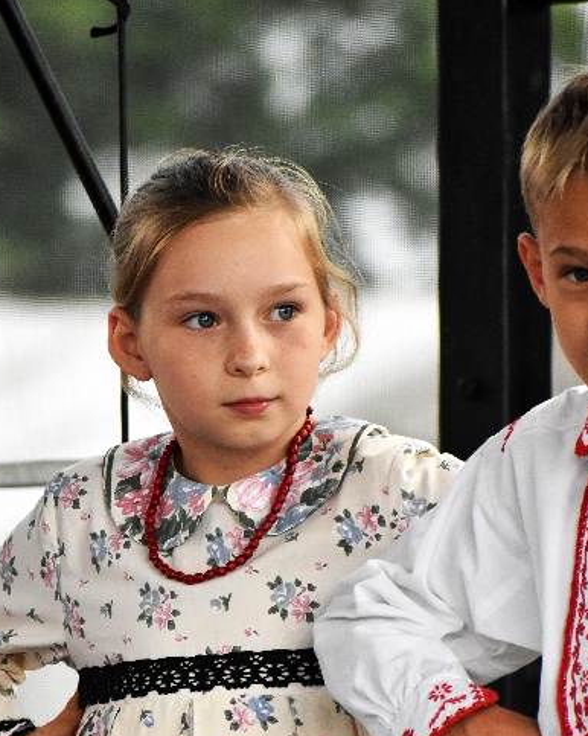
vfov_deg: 3.8
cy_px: 605
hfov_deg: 3.0
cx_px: 213
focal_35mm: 513
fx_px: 11166
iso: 2500
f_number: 6.3
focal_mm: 220
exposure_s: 1/640
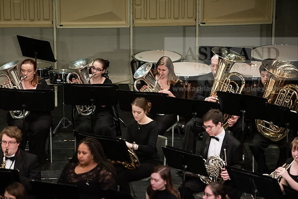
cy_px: 100
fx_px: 1656
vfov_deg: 6.9
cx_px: 149
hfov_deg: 10.3
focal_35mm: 200
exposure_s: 1/250
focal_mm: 200
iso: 3200
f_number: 3.2
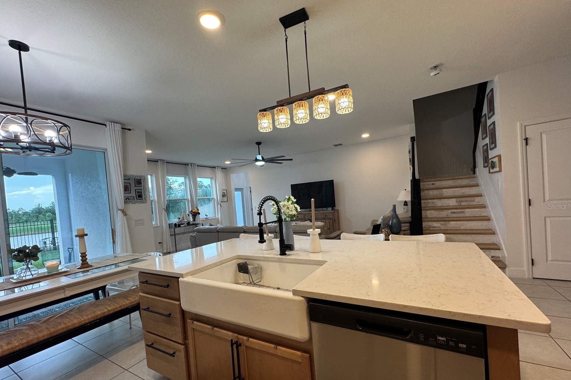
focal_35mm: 15
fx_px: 238
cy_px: 206
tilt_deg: -2.3
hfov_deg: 100.4
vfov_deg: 77.2
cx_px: 289
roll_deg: +4.4
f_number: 2.2
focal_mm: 2.22
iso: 160
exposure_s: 1/120
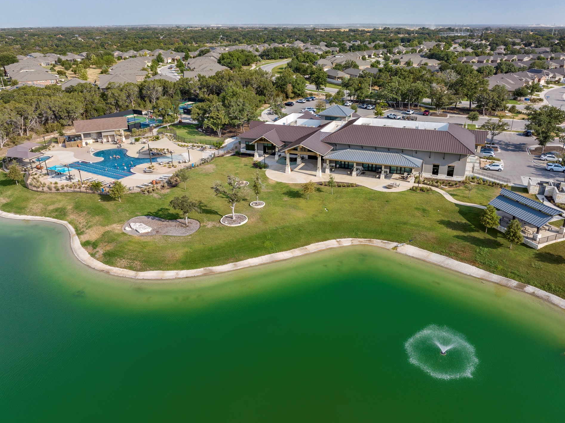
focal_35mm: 26
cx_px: 291
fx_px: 424
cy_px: 209
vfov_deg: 53.0
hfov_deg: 67.3
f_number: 5
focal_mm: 12.29
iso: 100
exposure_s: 1/800
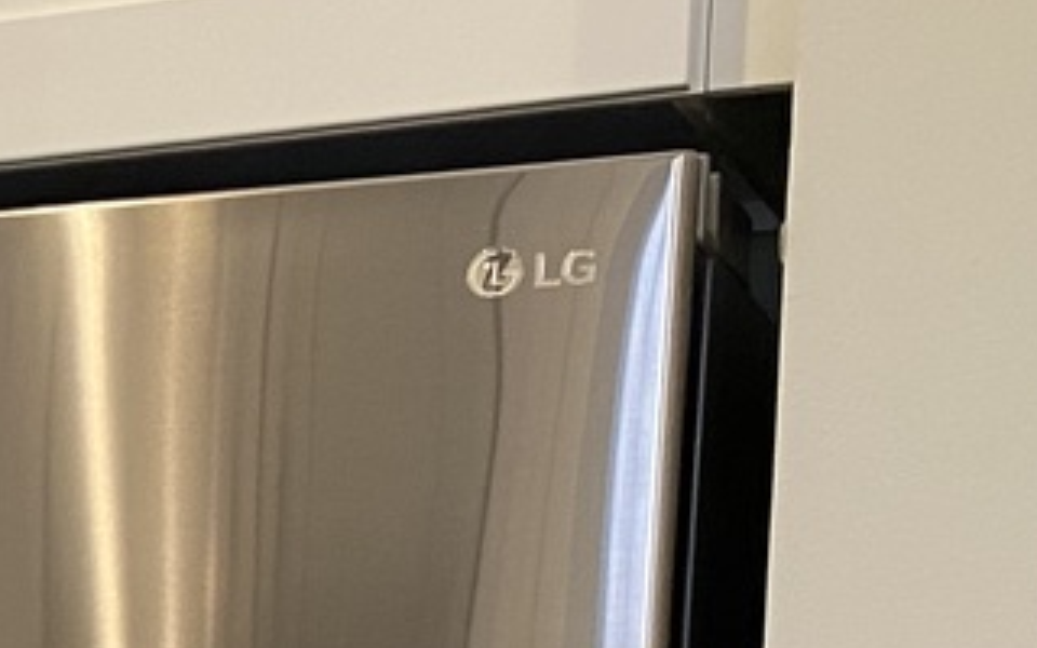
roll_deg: +0.7
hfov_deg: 13.8
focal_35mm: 124
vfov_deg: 9.8
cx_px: -1150
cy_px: 1302
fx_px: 3504
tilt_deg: -6.7
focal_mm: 4.25
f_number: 1.8
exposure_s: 1/60
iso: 80
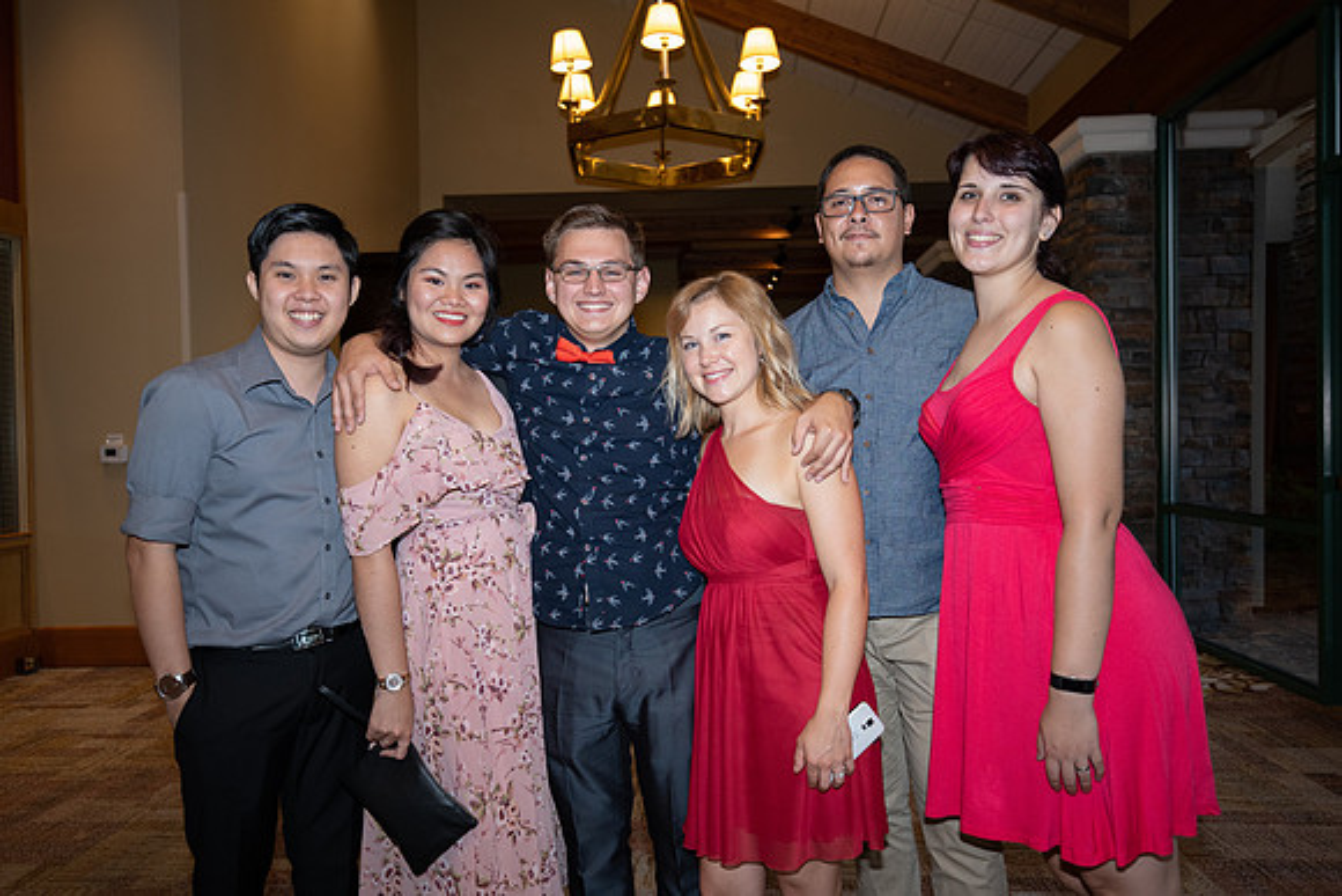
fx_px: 1007
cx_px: 671
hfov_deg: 67.4
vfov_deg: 48.0
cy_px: 448
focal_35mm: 27
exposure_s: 1/200
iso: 2000
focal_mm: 27
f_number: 4
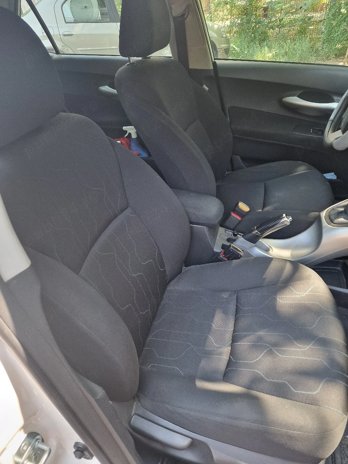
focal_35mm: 23
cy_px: 232
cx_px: 174
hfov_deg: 58.9
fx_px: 308
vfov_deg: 73.9
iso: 200
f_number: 1.8
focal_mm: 6.4
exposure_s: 1/182
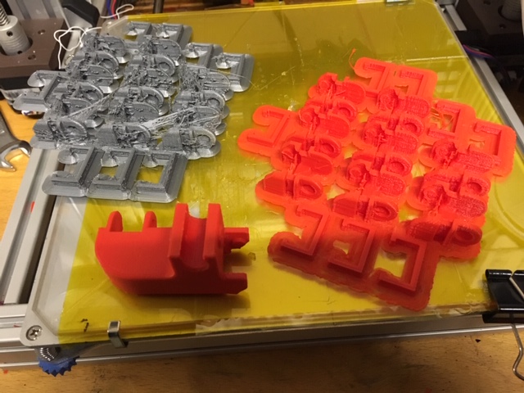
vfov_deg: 48.2
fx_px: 439
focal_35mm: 29
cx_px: 262
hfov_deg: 61.7
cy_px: 196
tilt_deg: -51.8
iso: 250
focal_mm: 4.15
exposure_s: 1/17
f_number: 2.2
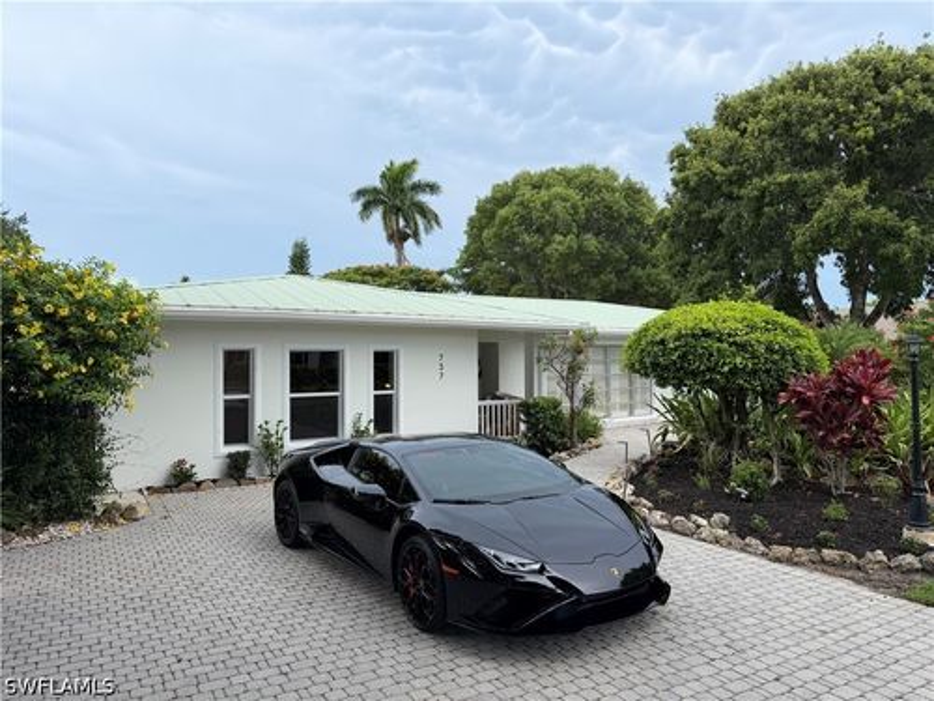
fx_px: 648
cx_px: 467
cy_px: 350
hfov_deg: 71.6
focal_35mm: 24
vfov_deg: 56.8
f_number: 1.78
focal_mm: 6.76
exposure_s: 1/1314
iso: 80
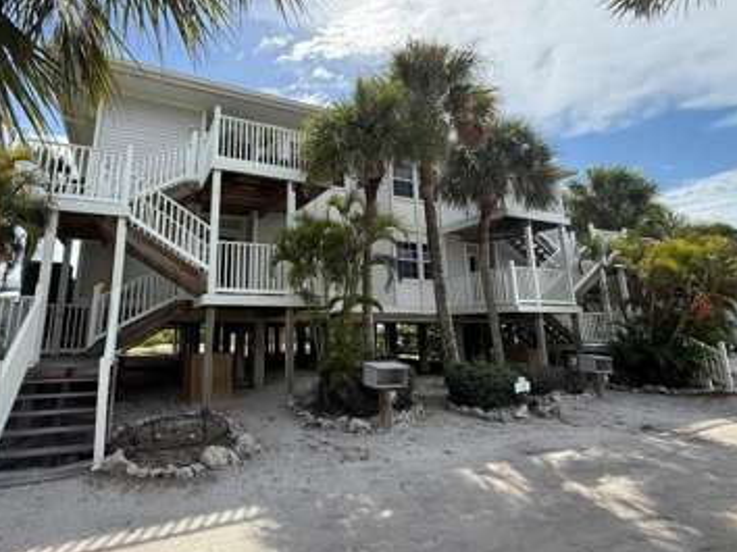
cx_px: 310
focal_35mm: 19
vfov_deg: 68.3
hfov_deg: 84.1
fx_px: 404
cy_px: 235
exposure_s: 1/1167
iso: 64
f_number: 2.2
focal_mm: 2.22
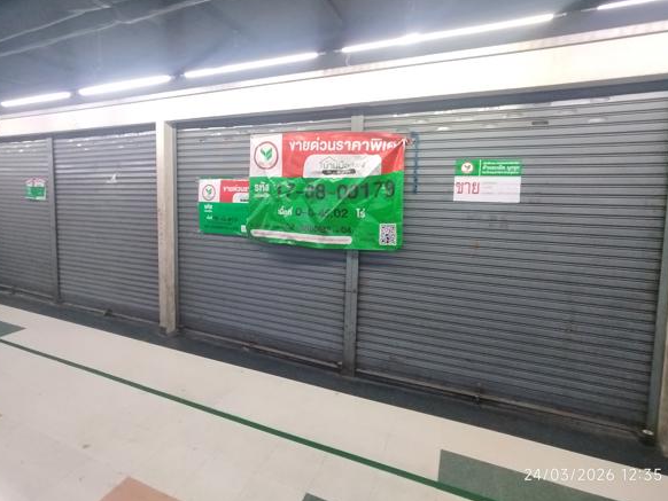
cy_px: 221
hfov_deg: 90.8
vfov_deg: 74.5
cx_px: 308
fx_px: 328
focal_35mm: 17
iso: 250
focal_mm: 1.65
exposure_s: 1/25
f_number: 2.2
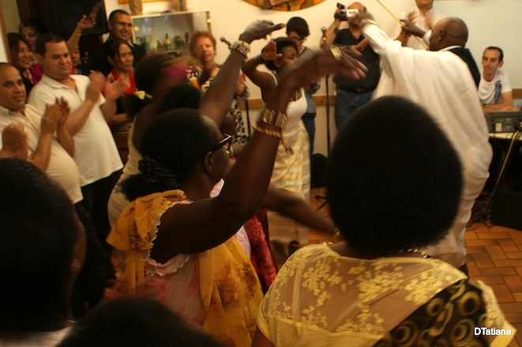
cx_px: 261
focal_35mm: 30
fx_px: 435
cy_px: 174
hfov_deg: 62.0
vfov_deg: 43.6
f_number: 5.6
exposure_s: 1/20
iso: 100
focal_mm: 20
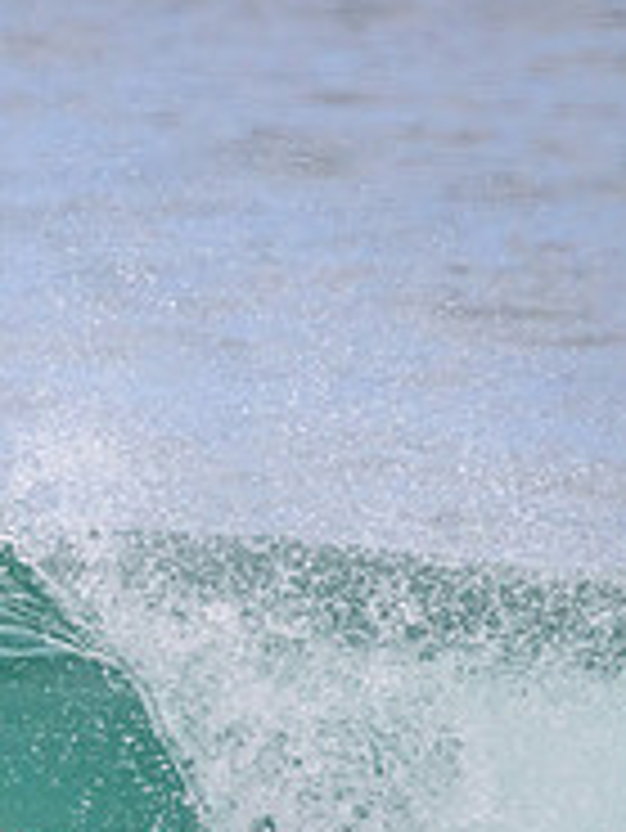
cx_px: -531
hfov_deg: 0.6
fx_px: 58068
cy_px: 794
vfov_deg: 0.8
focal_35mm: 2411
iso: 2500
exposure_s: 1/2000
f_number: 13
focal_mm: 800
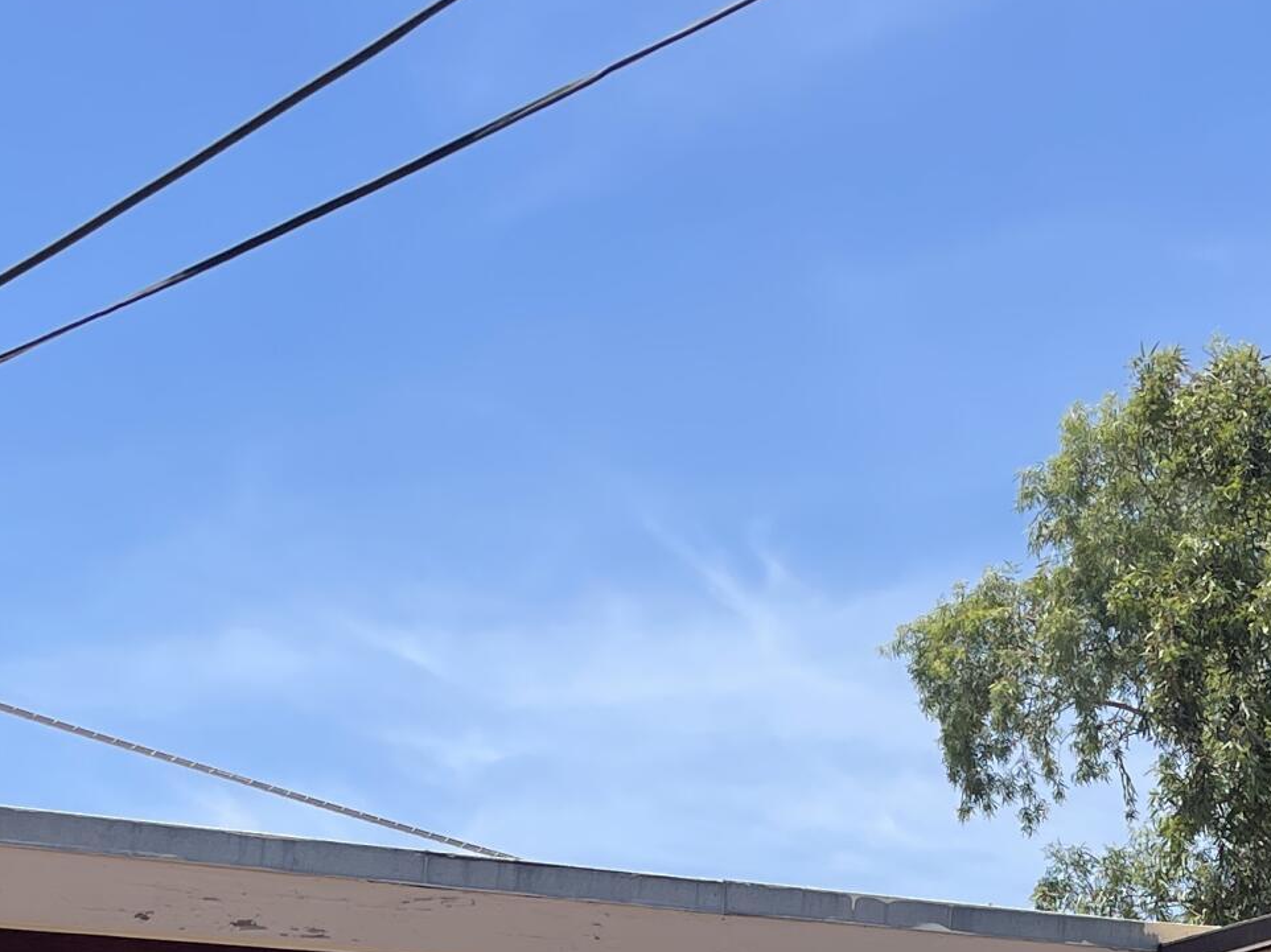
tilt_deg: +2.0
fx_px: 2863
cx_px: 943
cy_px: 1386
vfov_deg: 17.2
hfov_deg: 24.8
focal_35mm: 78
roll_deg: -0.5
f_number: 1.6
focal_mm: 5.1
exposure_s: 1/3165
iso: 32
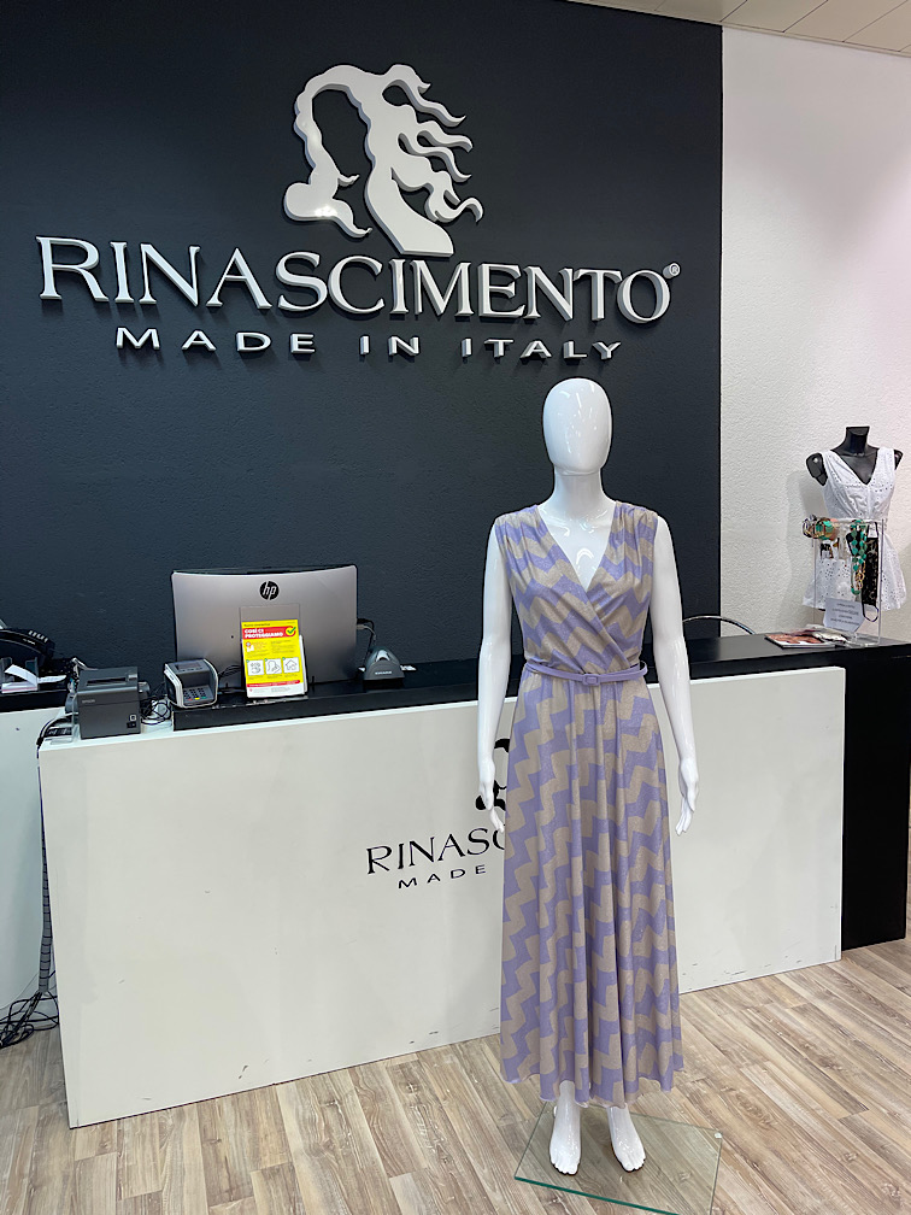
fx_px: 912
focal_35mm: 26
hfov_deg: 53.1
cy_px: 608
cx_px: 456
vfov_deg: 67.3
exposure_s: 1/100
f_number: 1.6
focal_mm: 5.1
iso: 80
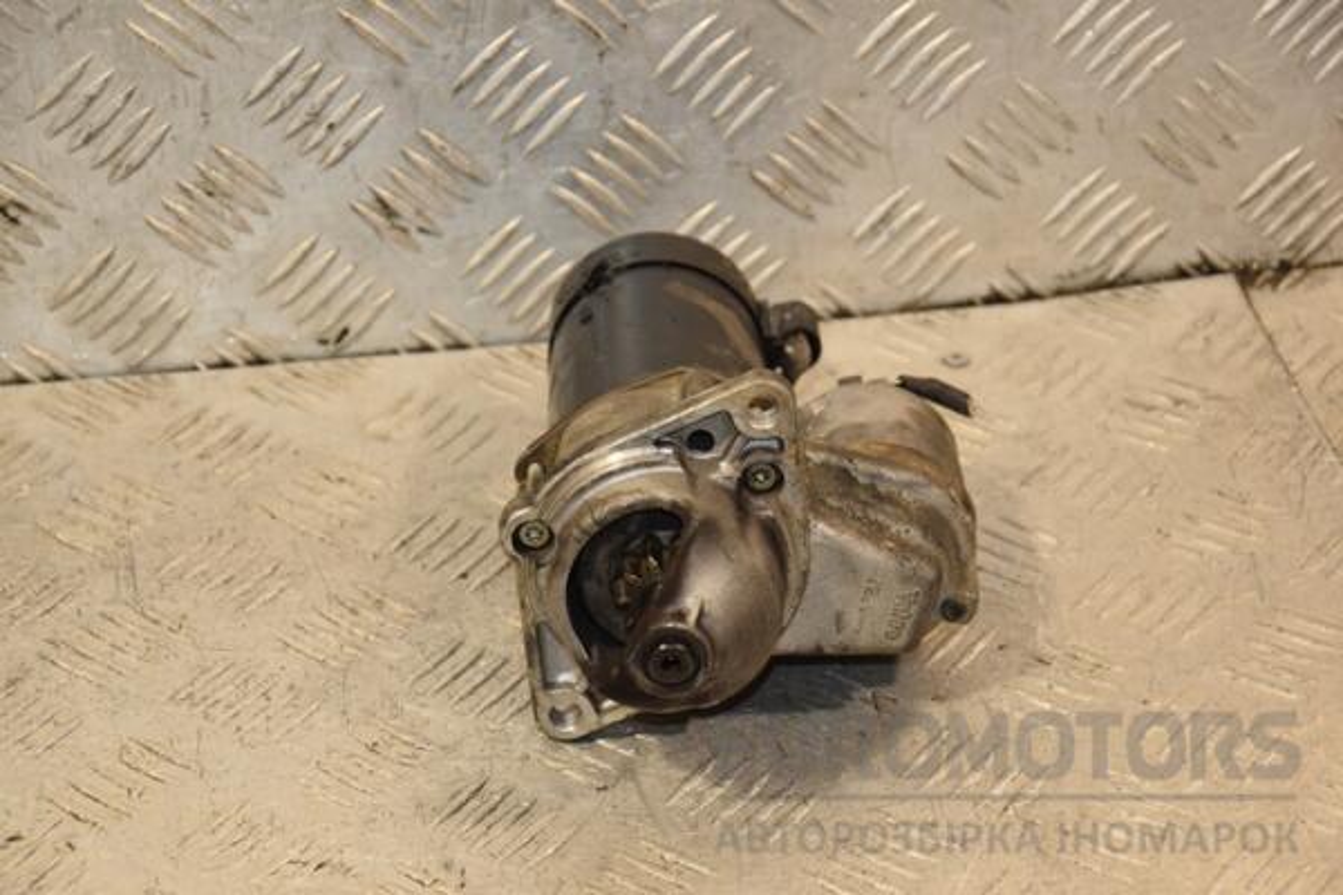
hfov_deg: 20.6
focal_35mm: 99
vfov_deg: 13.8
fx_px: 3693
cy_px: 448
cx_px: 672
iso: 800
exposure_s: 1/125
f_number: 5.3
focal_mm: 66
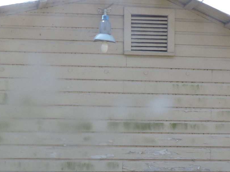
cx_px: 55
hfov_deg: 22.0
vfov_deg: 16.6
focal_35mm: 88
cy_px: 149
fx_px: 585
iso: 100
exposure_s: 1/60
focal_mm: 6.2
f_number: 8.1
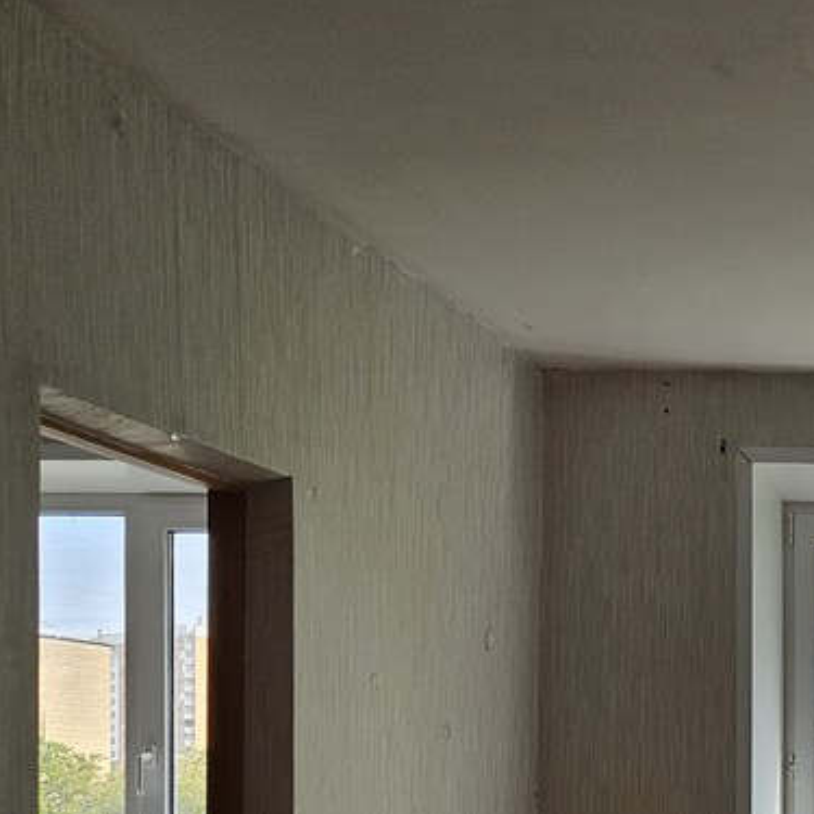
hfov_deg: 22.3
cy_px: 781
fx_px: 1729
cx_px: 1192
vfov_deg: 25.4
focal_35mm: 65
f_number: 1.8
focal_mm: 5.4
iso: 25
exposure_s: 1/203
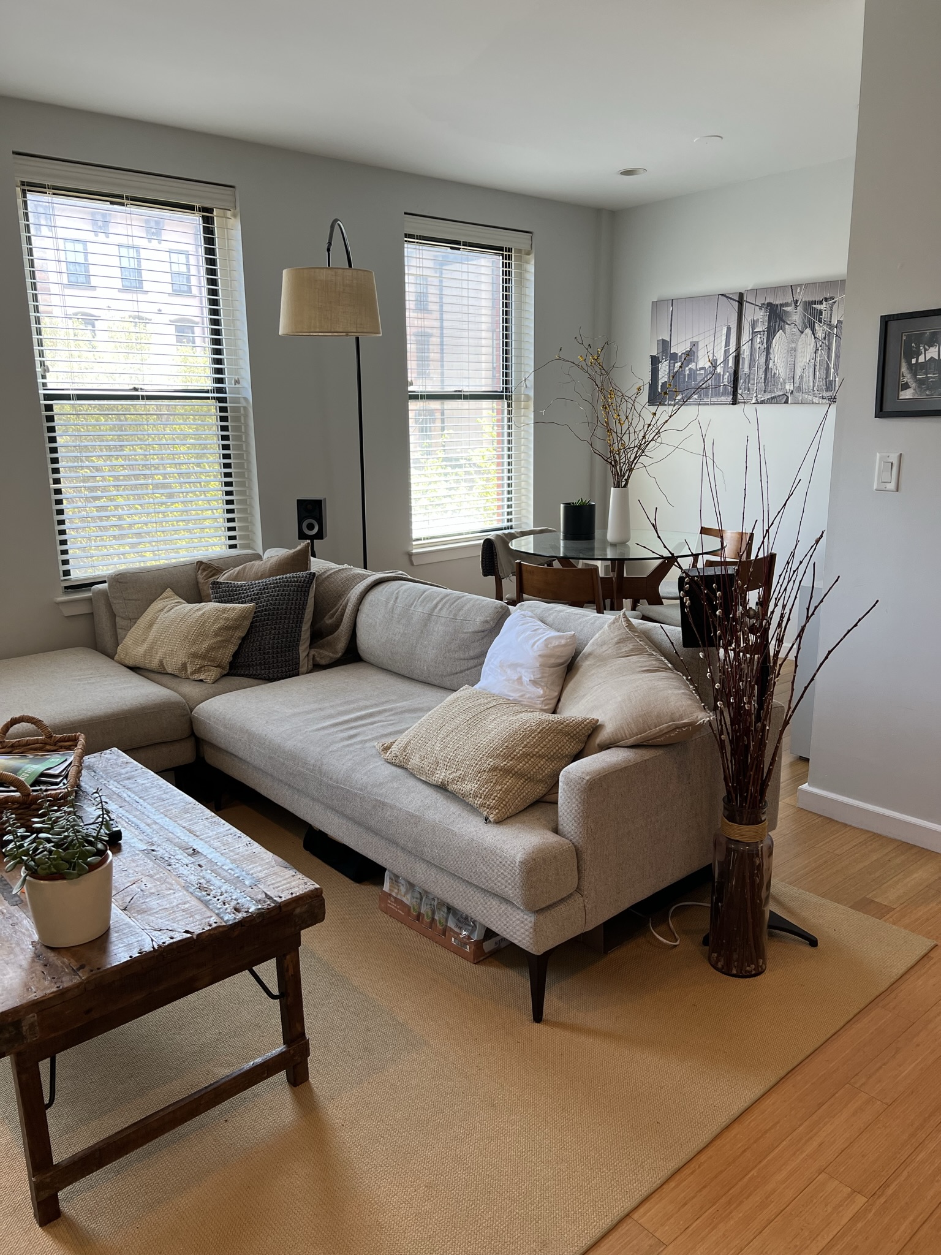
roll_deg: +0.3
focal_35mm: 26
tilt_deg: -12.9
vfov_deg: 67.3
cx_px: 470
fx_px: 942
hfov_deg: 53.1
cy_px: 628
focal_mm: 5.7
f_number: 1.5
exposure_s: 1/120
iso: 80
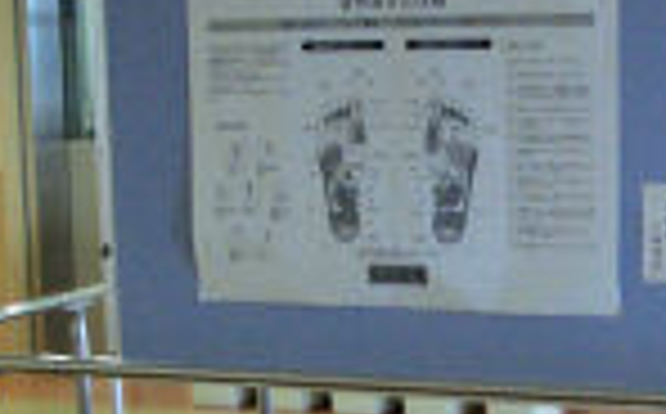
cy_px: 416
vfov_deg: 12.2
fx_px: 1921
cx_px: 459
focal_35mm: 106
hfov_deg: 19.6
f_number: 2.6
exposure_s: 1/40
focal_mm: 5.8
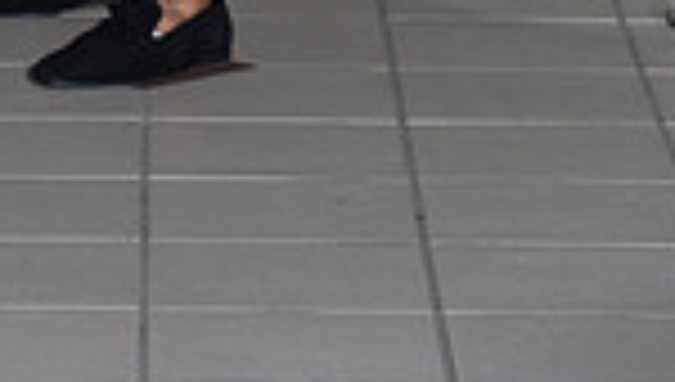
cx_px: 40
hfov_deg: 6.5
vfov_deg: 3.6
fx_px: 5899
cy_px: -607
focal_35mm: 329
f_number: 5.6
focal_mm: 105
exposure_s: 1/160
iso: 1250
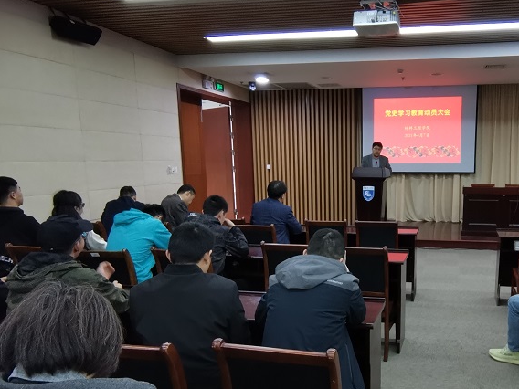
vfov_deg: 45.0
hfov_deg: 56.5
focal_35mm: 31
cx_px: 364
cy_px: 249
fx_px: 465
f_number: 2.2
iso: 320
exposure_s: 1/25
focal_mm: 2.23
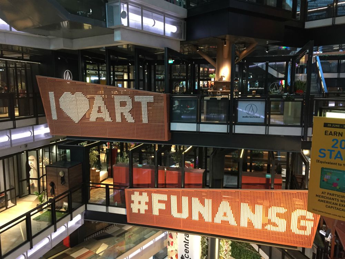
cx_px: 172
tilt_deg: -9.0
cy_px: 130
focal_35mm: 29
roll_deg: -0.5
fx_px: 289
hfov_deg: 61.7
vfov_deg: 48.2
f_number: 2.2
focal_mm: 4.15
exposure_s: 1/33
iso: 160
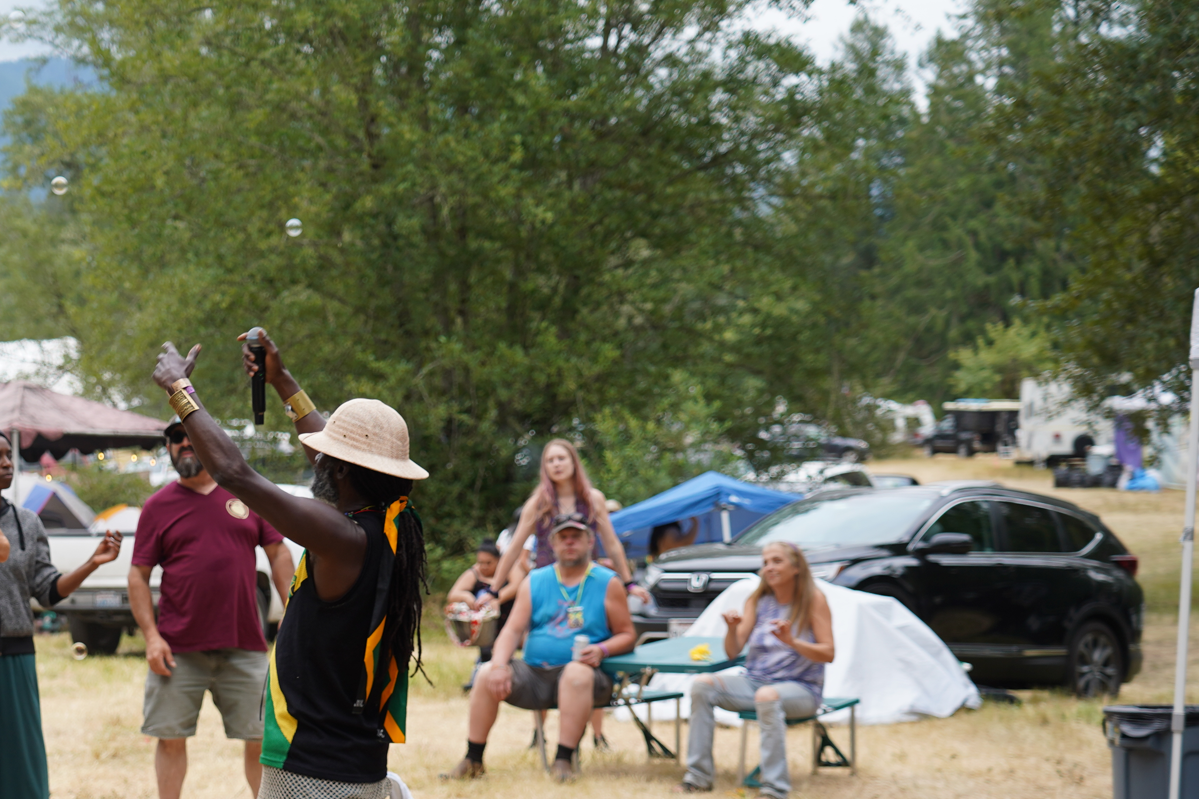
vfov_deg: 13.2
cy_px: 616
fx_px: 3430
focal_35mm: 103
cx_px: 276
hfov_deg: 19.7
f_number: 4
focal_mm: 59
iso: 160
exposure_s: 1/160
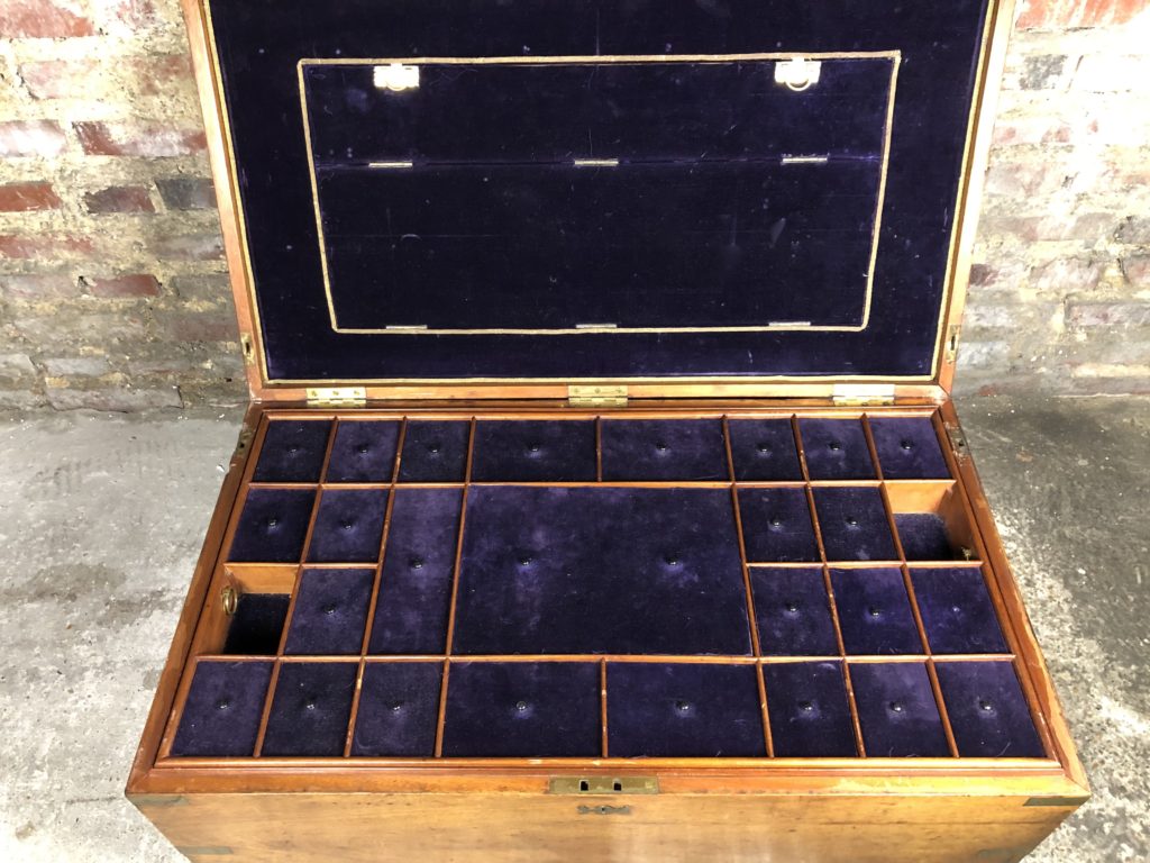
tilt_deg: -49.4
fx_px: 930
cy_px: 432
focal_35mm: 28
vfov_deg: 49.7
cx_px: 575
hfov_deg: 63.4
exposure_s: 1/9
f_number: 1.8
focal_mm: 4
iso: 100
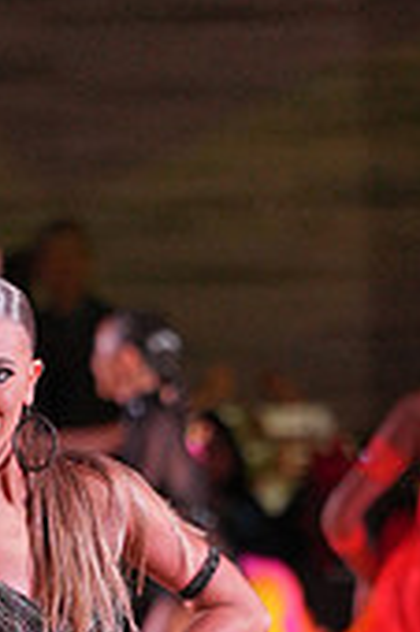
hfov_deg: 2.1
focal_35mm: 660
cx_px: -132
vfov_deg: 3.1
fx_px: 11573
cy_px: 881
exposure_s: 1/400
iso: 1250
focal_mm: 129
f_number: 2.8
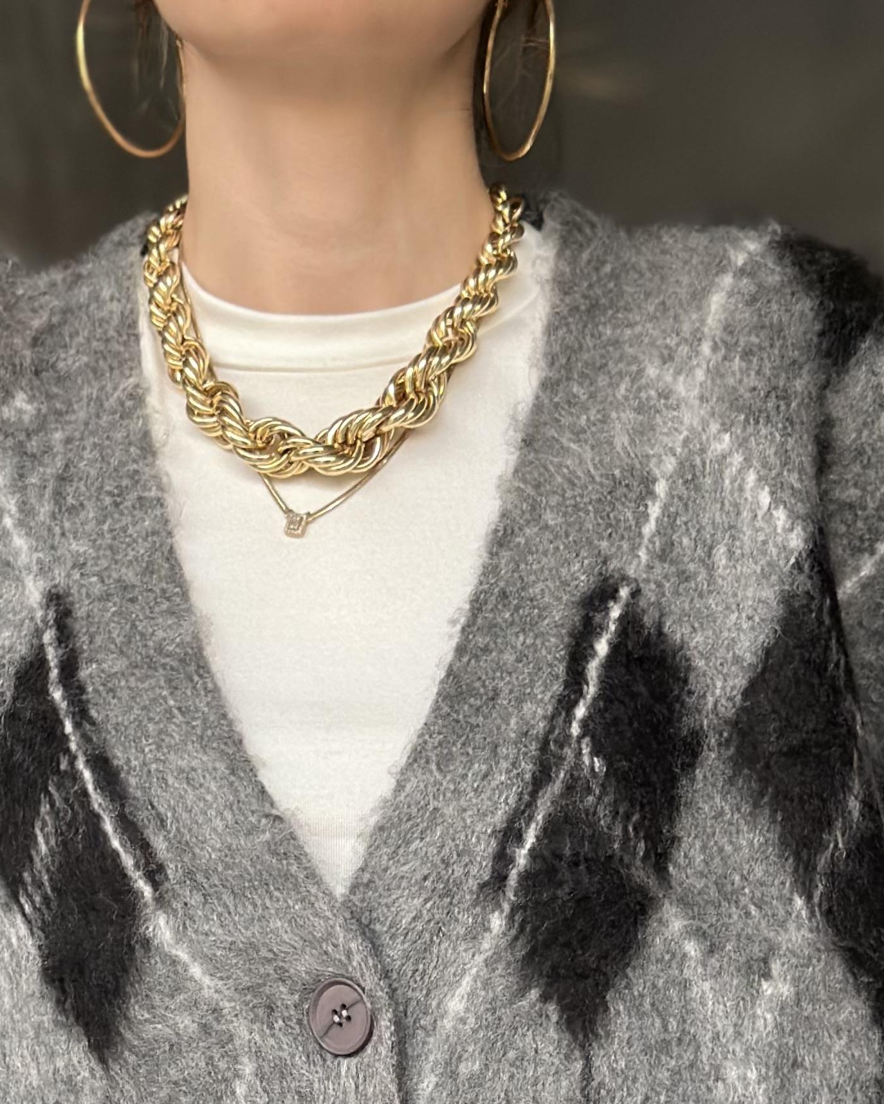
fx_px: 3597
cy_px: 1178
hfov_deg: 14.0
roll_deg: -0.4
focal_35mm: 110
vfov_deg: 17.0
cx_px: 360
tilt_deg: +1.3
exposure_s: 1/60
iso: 320
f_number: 1.78
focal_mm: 6.86
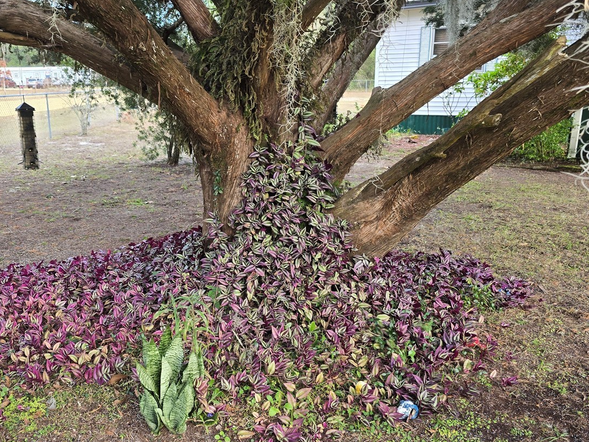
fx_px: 579
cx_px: 232
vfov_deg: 41.8
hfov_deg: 53.5
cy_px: 229
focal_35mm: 34
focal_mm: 6.3
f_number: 1.7
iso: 50
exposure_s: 1/180
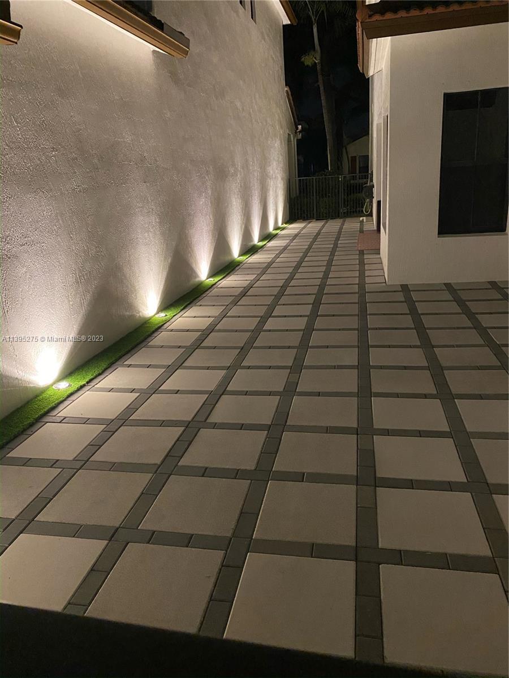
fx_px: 510
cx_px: 254
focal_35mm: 26
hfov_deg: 53.1
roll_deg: +3.5
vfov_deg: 67.3
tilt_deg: -17.1
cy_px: 339
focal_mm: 4.25
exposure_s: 1/30
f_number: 1.8
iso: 800
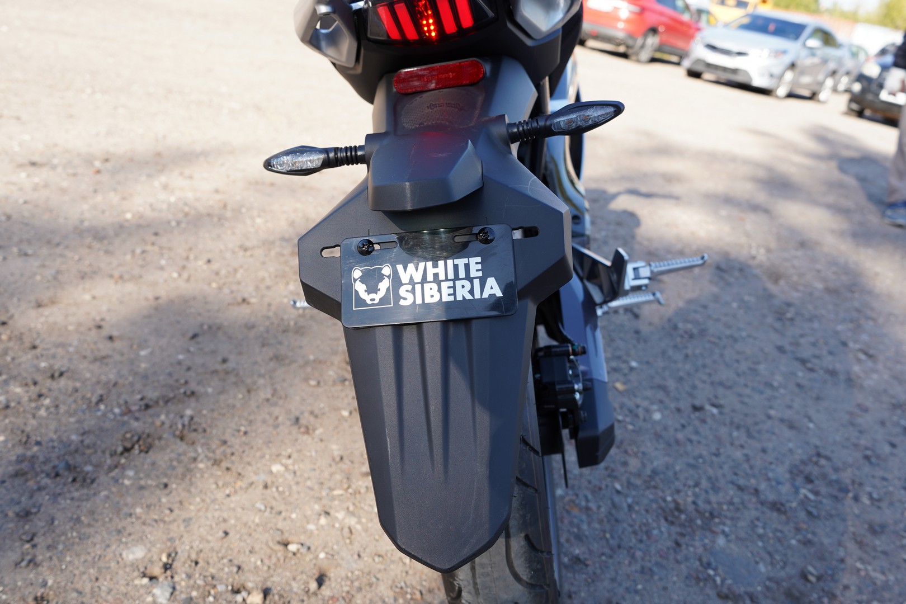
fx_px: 730
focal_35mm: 29
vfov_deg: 45.0
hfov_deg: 63.7
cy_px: 302
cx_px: 453
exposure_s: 1/160
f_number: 5.6
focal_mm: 29
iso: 125
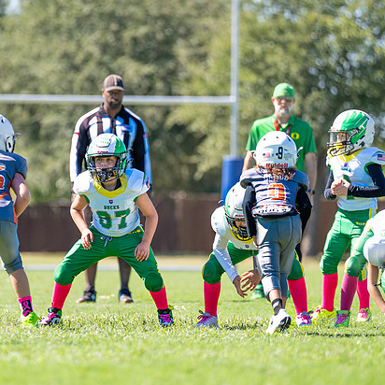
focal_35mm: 383
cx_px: 113
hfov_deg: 4.6
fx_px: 4819
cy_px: 202
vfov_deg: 4.6
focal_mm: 200
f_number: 2.8
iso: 160
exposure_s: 1/2000
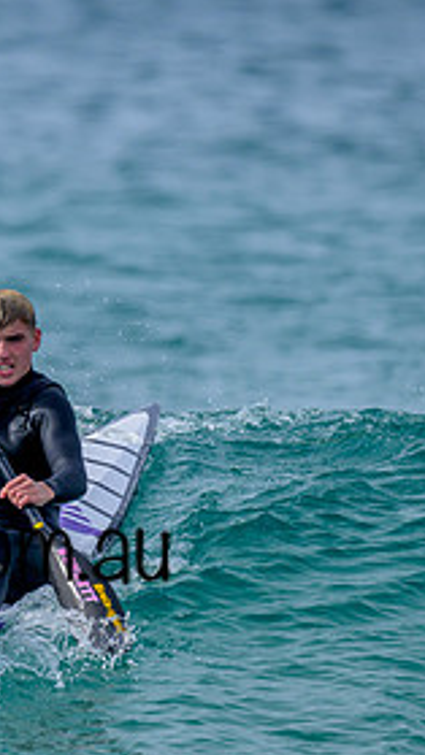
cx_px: -30
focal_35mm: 2395
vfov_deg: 0.9
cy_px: 583
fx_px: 47968
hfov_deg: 0.5
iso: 200
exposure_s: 1/1250
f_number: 6.3
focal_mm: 800
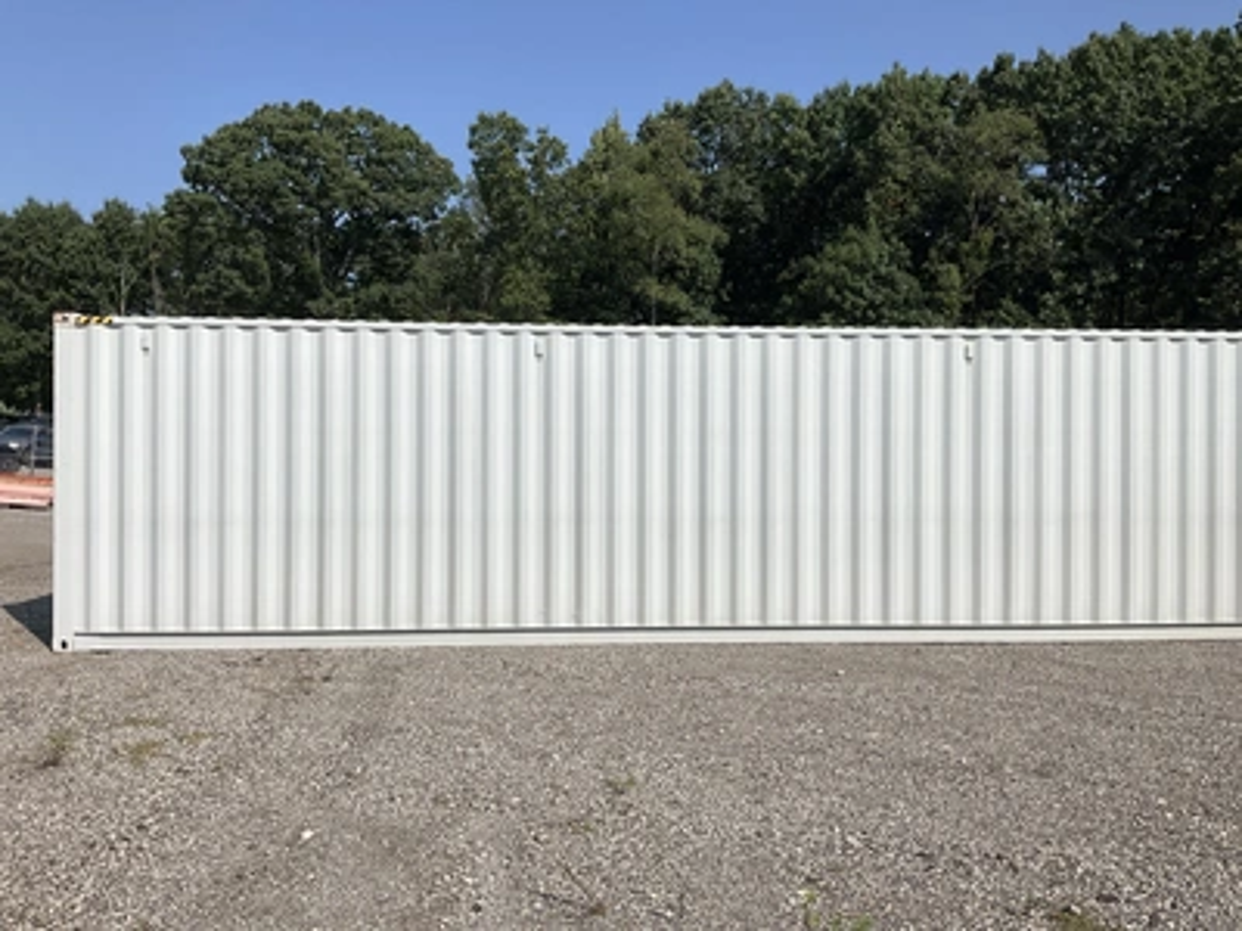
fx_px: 1041
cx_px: 621
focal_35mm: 29
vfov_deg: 48.2
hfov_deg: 61.7
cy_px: 466
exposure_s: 1/4065
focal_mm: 3
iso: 25
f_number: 1.8
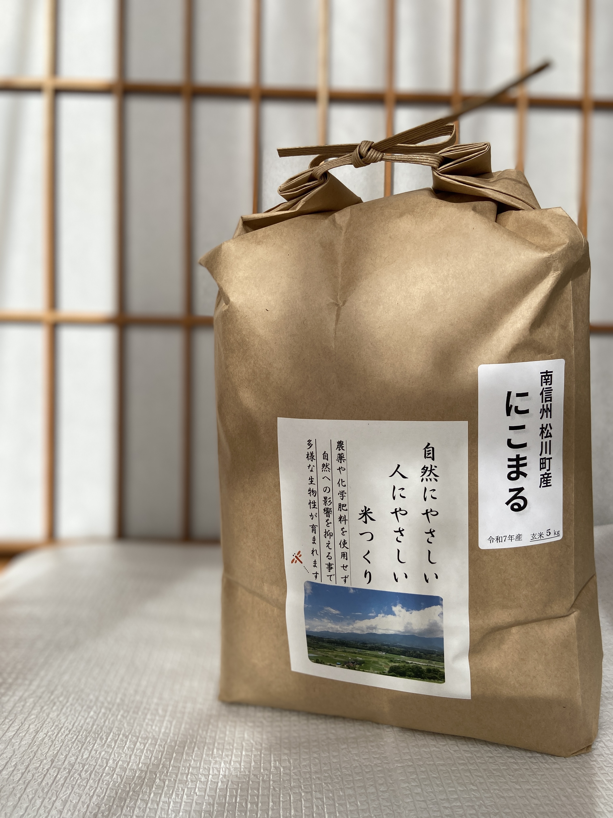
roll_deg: -0.3
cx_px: 306
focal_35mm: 26
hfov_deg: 53.1
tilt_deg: -1.4
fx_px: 614
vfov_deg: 67.3
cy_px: 409
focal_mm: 4.25
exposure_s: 1/767
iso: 32
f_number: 1.8
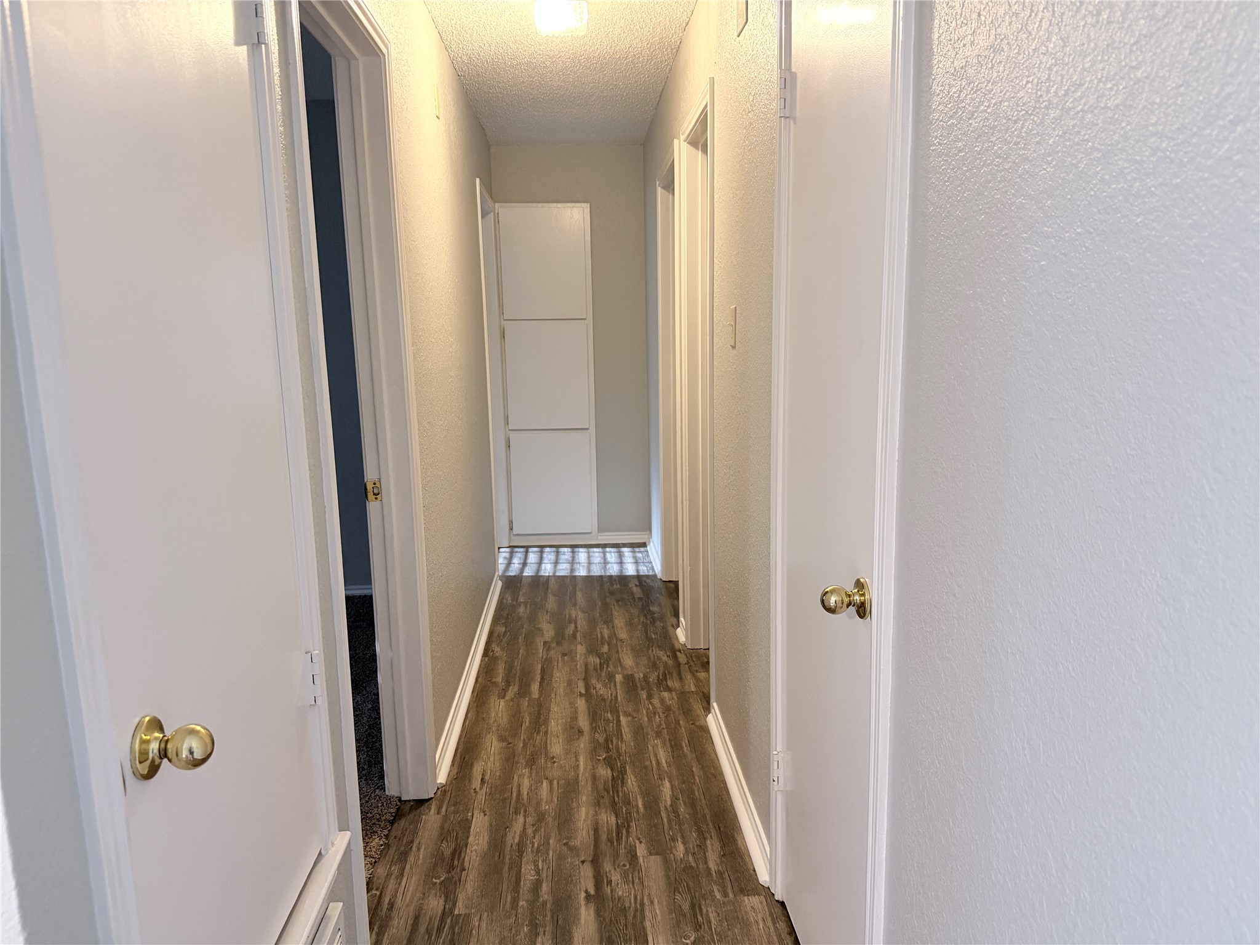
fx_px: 874
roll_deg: +1.5
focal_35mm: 24
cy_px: 472
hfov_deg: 71.6
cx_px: 630
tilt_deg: -10.0
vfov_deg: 56.8
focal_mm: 6.76
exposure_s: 1/60
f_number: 1.78
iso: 400
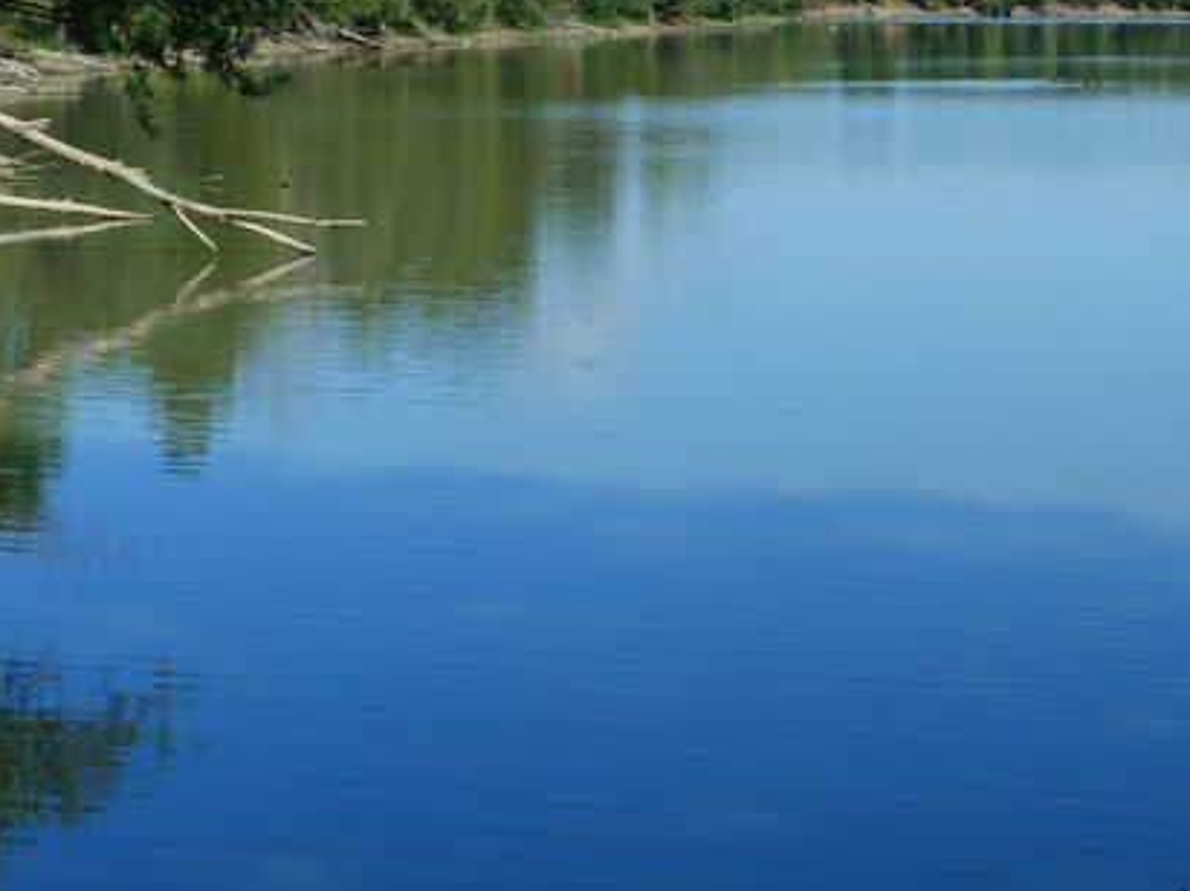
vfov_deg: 13.0
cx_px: 964
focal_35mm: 113
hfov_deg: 17.3
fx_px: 3883
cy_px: 153
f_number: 5.6
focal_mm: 10.5
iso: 80
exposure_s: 1/400
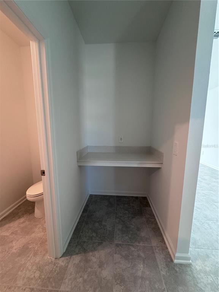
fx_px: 118
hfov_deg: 85.7
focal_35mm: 14
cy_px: 146
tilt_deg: -9.1
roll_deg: +1.8
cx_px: 110
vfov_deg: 102.1
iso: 320
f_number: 2.2
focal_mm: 2.22
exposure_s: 1/60
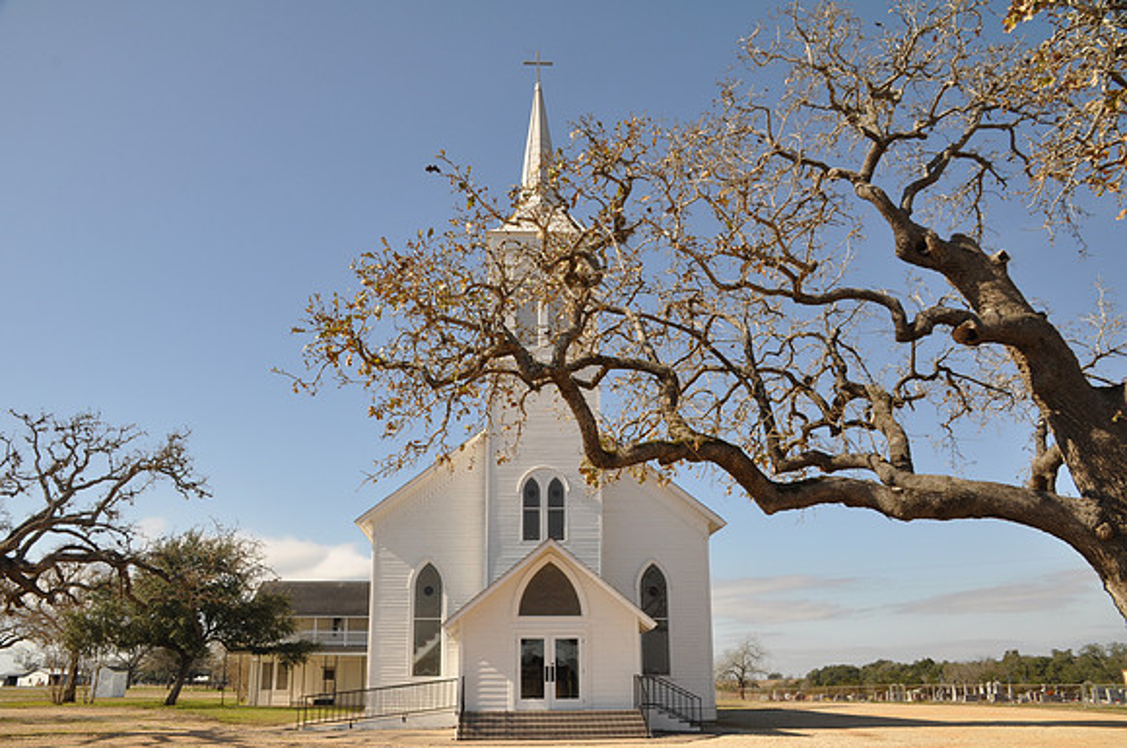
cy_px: 374
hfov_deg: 67.5
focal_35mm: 27
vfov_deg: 47.8
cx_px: 564
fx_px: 844
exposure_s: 1/125
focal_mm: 18
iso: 200
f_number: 11
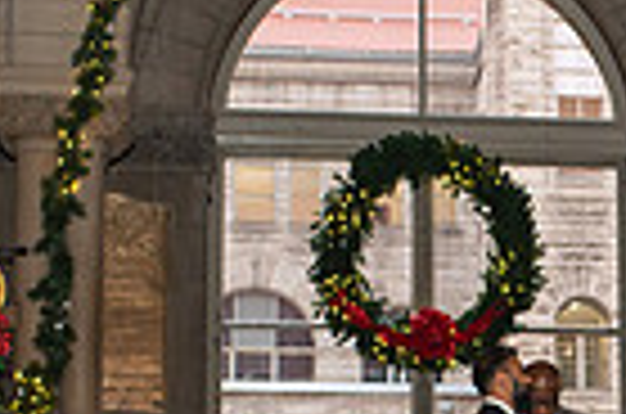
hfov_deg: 13.1
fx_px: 2672
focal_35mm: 154
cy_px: 490
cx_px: 660
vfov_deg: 8.8
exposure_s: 1/200
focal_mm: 35
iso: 1000
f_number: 3.5
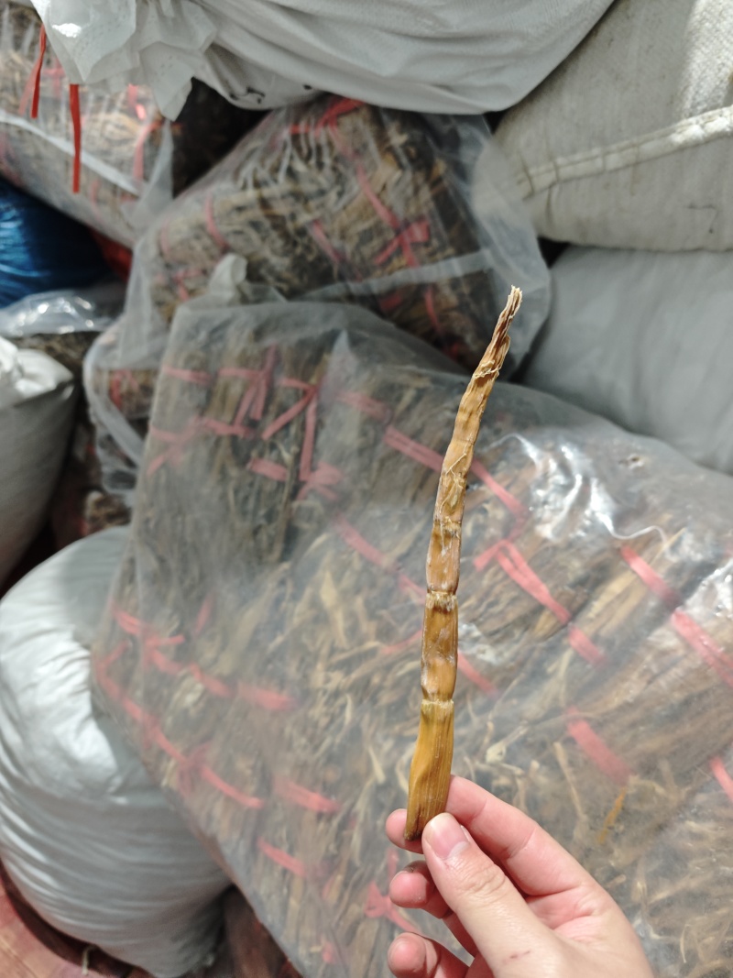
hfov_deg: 58.9
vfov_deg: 73.9
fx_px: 650
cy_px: 489
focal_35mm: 23
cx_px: 366
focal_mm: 6.55
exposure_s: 1/35.5
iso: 800
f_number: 1.62
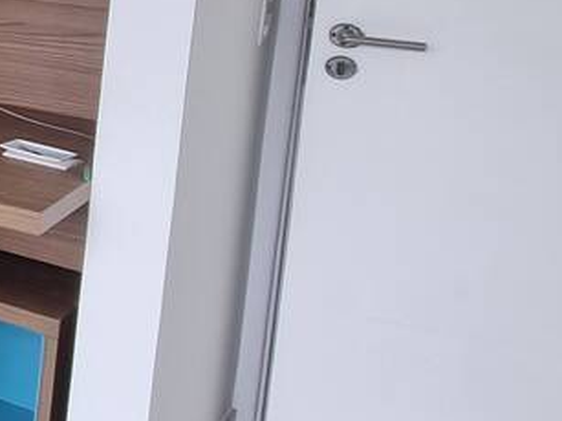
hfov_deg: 17.8
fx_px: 990
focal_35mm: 61
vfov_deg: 22.6
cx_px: -630
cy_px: -49
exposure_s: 1/60
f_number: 2.2
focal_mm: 2.2
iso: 50
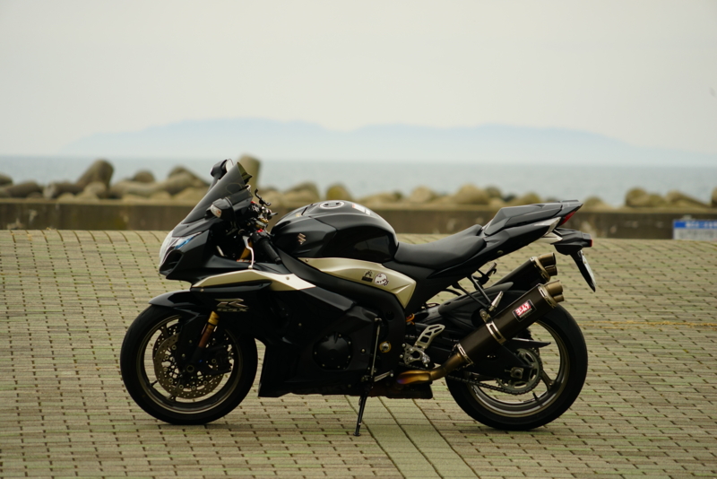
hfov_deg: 8.6
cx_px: 358
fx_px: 4781
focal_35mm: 240
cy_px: 240
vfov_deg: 5.7
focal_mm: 240
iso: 500
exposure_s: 1/250
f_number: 6.3
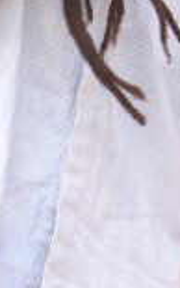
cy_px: -74
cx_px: 172
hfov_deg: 2.2
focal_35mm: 605
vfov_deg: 3.5
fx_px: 4744
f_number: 3.3
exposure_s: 1/60
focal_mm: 26.8
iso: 400
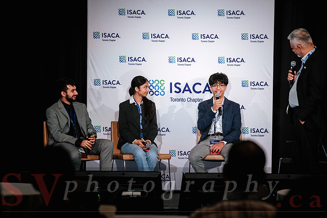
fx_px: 1508
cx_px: 164
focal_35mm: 166
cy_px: 109
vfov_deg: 8.3
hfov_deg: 12.4
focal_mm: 110.6
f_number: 2.8
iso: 800
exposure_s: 1/80
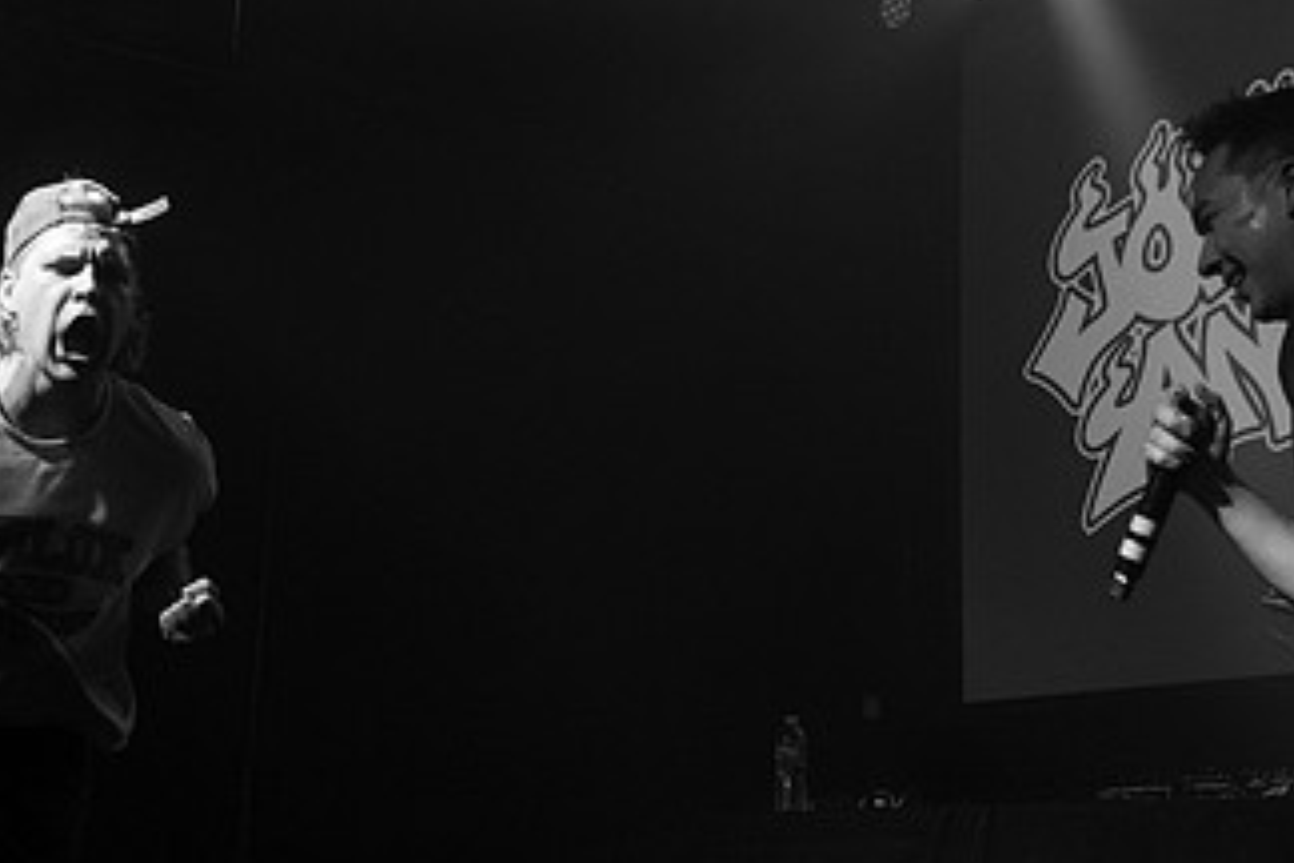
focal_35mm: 57
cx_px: 630
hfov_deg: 35.1
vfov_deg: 23.7
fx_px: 2049
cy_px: 531
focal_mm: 24
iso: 2500
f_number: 4
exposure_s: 1/400
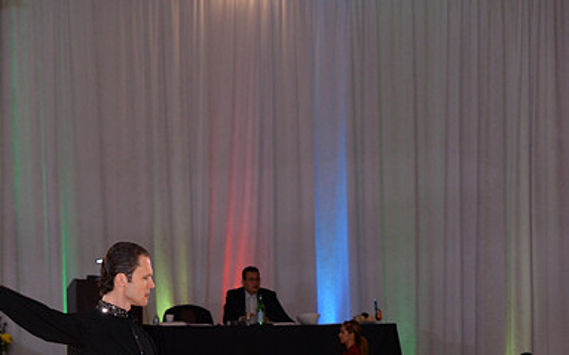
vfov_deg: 7.3
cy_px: 419
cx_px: 284
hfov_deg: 11.7
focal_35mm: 179
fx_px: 2775
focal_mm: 116
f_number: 5.6
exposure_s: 1/250
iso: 2000
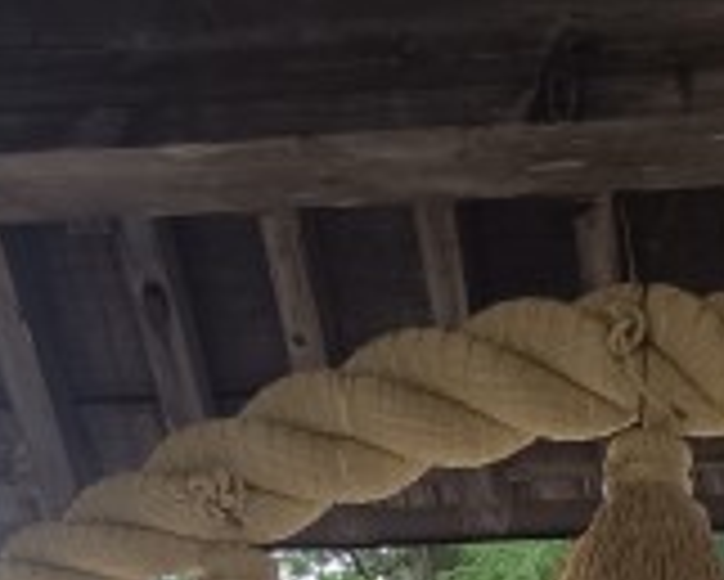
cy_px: 1421
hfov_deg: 16.7
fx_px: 2401
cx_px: 751
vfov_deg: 11.3
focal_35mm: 112
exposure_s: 1/100
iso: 316
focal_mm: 6.14
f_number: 1.65
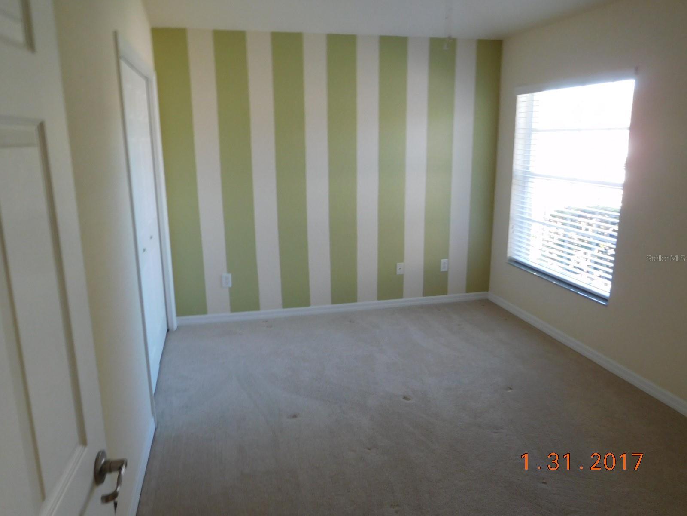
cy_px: 258
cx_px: 344
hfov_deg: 69.4
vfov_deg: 54.9
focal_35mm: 25
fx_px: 496
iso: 180
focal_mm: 4.5
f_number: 3.4
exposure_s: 1/30
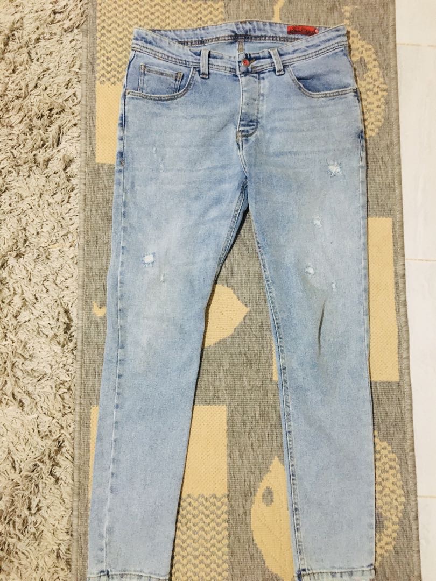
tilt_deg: -85.3
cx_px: 218
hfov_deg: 48.2
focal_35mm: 29
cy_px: 290
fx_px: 487
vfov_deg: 61.7
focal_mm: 4.15
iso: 400
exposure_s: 1/17
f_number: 2.2
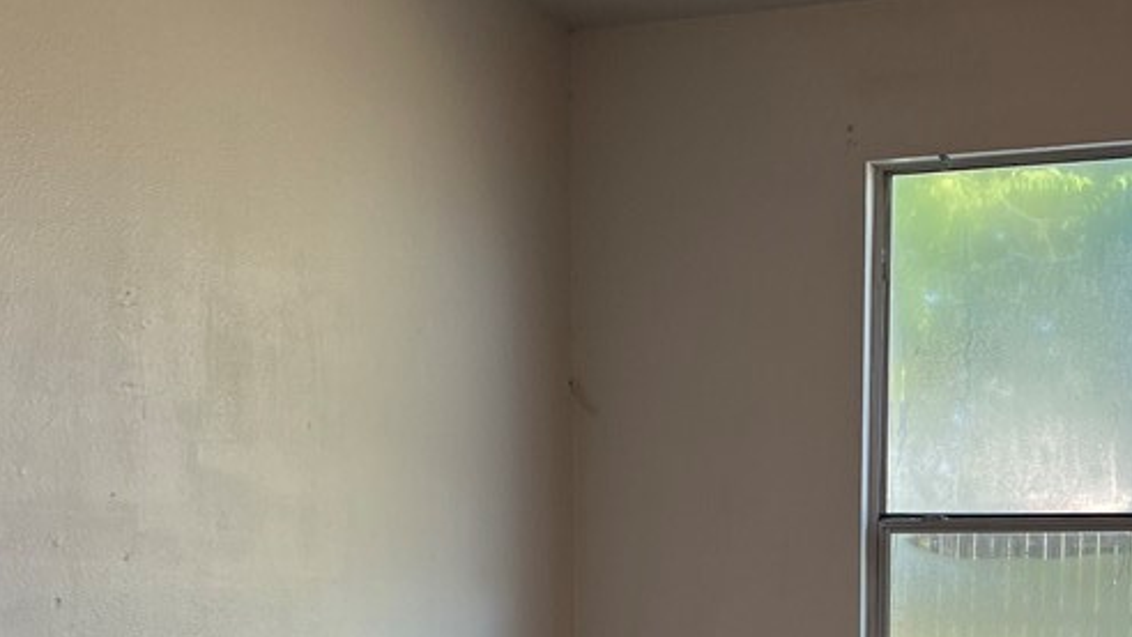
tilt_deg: -4.4
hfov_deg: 35.3
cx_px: 697
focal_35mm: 59
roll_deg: +0.7
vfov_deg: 19.6
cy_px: 694
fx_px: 1771
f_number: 1.6
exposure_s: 1/120
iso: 80
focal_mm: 5.1
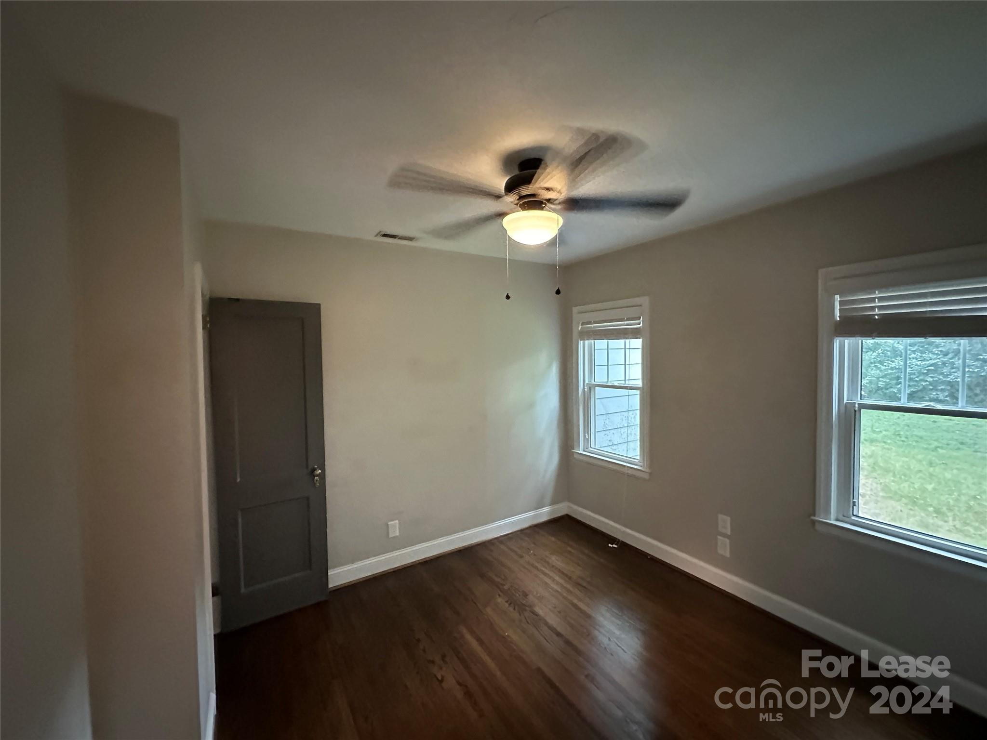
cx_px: 494
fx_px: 399
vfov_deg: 85.7
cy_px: 370
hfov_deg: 102.1
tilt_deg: -2.7
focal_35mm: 14
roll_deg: +0.6
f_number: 2.2
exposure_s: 1/39
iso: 1250
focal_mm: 2.22
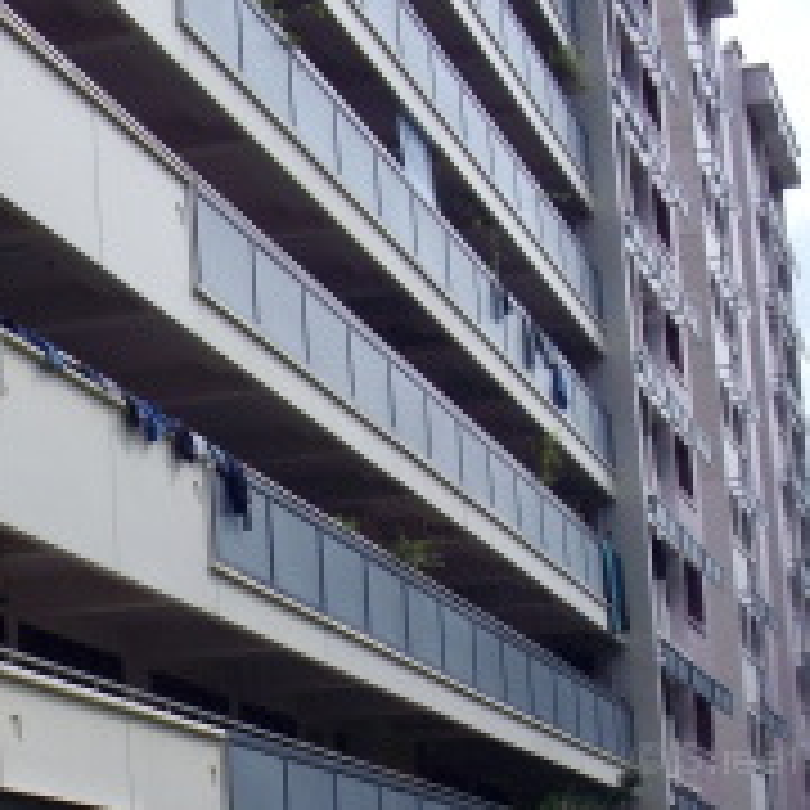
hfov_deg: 17.1
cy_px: 765
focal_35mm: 100
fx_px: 2647
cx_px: 68
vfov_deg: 17.1
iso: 80
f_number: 5.6
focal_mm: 6.2
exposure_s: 1/320
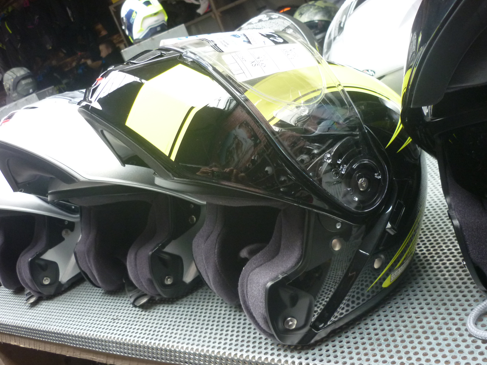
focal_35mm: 34
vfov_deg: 41.8
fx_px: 478
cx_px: 245
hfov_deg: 54.0
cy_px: 179
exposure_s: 1/30
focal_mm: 5.5
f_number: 2.8
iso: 250
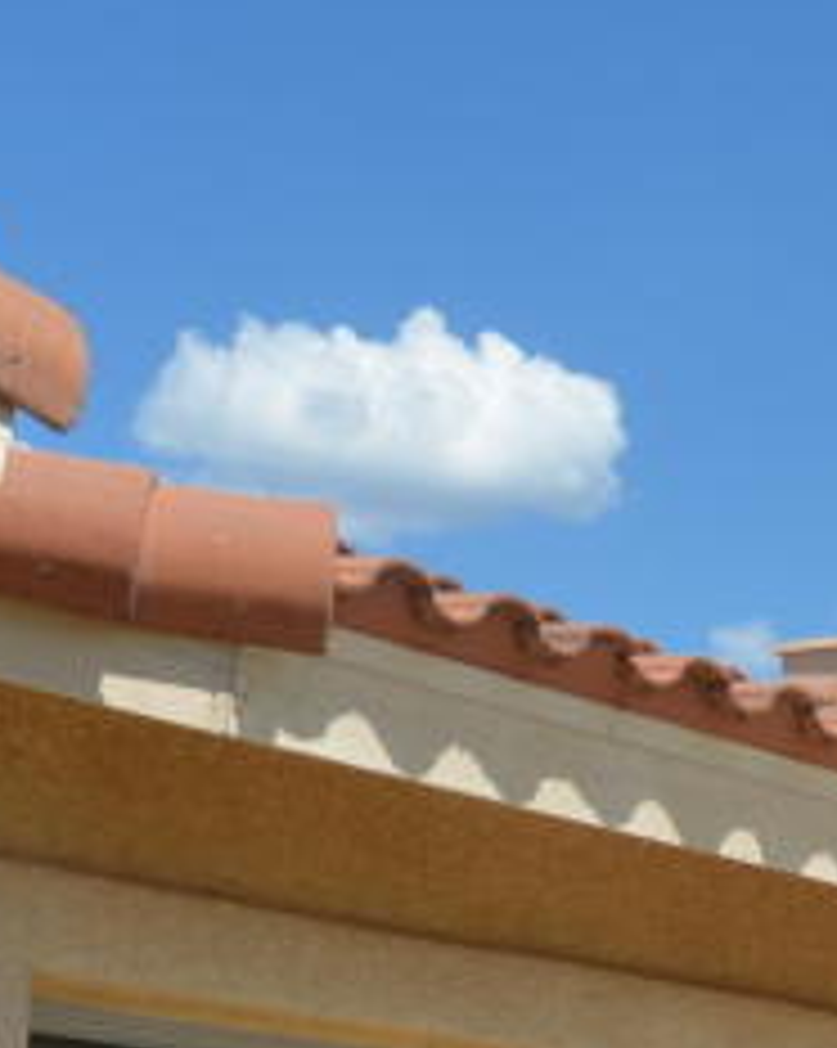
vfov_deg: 14.5
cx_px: 623
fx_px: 3907
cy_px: 1448
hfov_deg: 12.2
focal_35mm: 126
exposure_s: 1/250
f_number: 8
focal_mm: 18
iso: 100
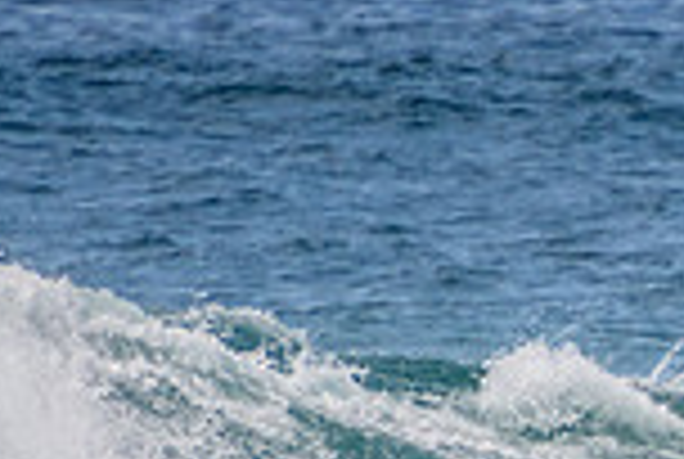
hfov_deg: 1.0
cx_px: 930
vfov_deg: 0.7
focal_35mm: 2094
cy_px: 451
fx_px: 39864
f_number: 5.6
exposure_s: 1/2000
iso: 250
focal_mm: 400
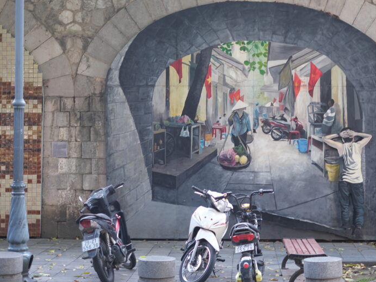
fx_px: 825
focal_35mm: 76
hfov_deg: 25.6
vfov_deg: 19.4
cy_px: 143
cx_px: 217
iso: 160
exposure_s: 1/100
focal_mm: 35
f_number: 1.6
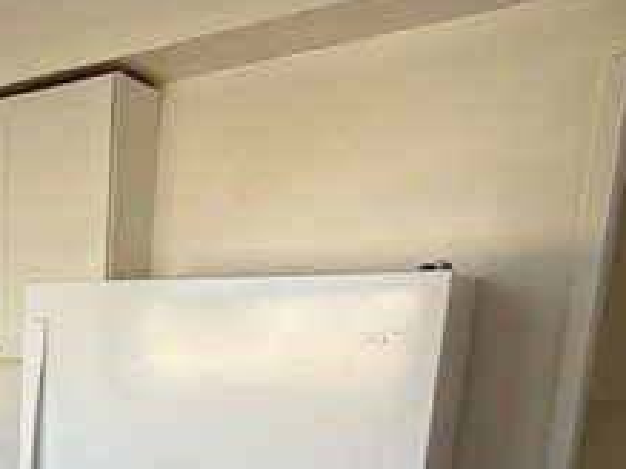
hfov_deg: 35.1
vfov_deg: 32.8
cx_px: -143
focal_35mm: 41
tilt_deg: -9.6
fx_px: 741
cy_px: 446
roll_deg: +2.1
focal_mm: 2.22
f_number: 2.2
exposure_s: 1/104
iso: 40
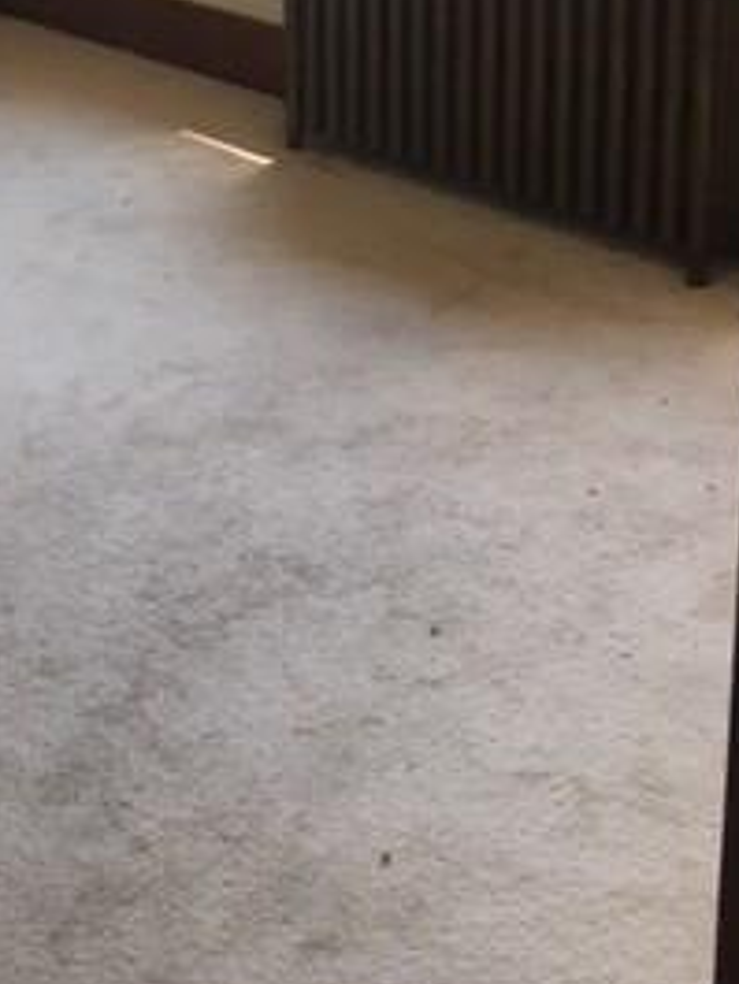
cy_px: 30
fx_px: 1991
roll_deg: -1.1
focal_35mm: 70
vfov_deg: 26.5
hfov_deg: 21.0
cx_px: 253
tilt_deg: -17.6
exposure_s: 1/40
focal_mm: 4.15
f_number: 2.2
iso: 25
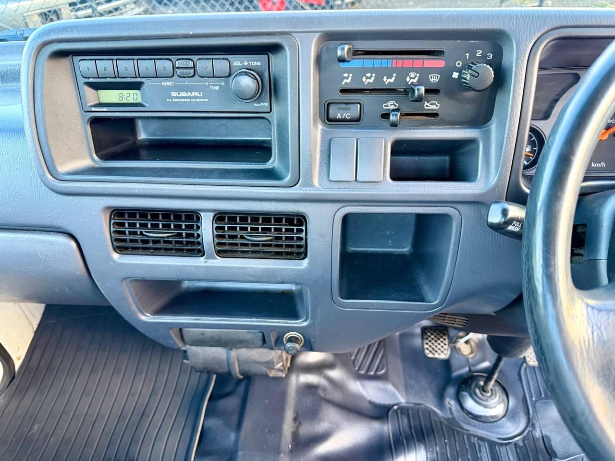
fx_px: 426
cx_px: 308
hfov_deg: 71.6
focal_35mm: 24
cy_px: 230
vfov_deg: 56.8
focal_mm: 6.76
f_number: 1.78
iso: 320
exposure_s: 1/60
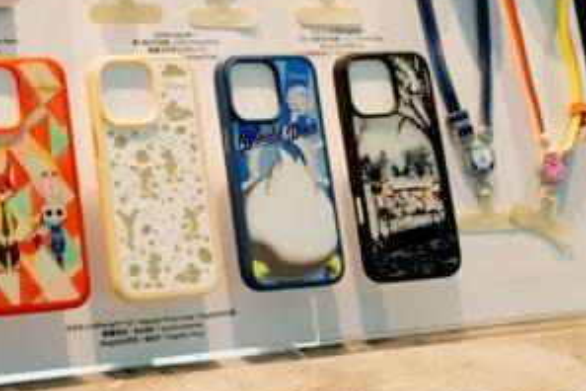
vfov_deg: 13.5
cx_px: 51
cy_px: 103
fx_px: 1644
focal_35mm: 101
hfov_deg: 19.8
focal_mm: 39
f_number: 4
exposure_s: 1/60
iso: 800
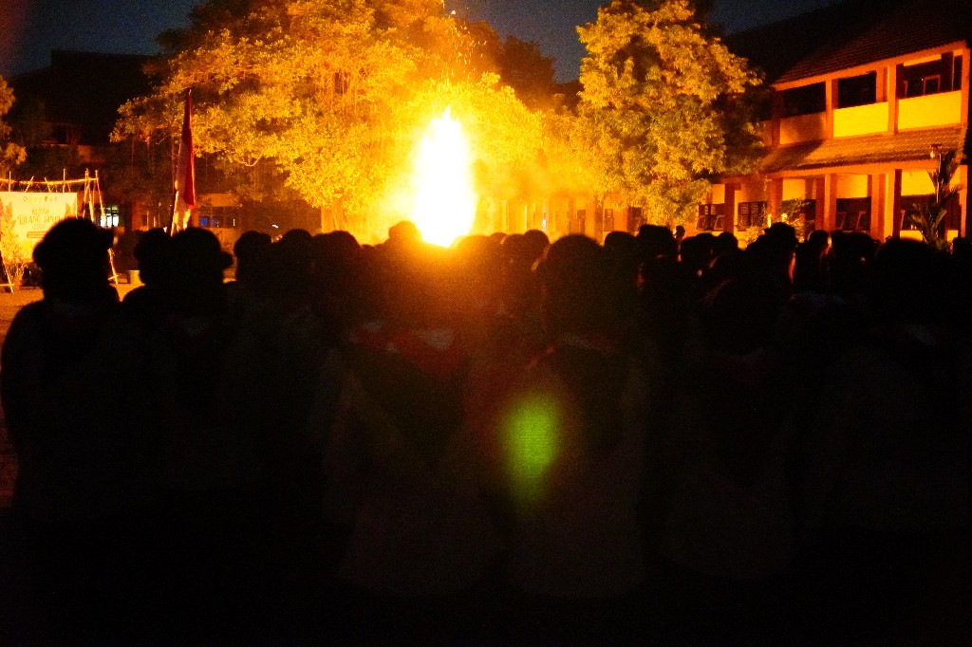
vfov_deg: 35.5
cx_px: 486
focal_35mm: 38
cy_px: 324
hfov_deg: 51.3
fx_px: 1012
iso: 20000
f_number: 1.8
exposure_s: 1/60
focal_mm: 25
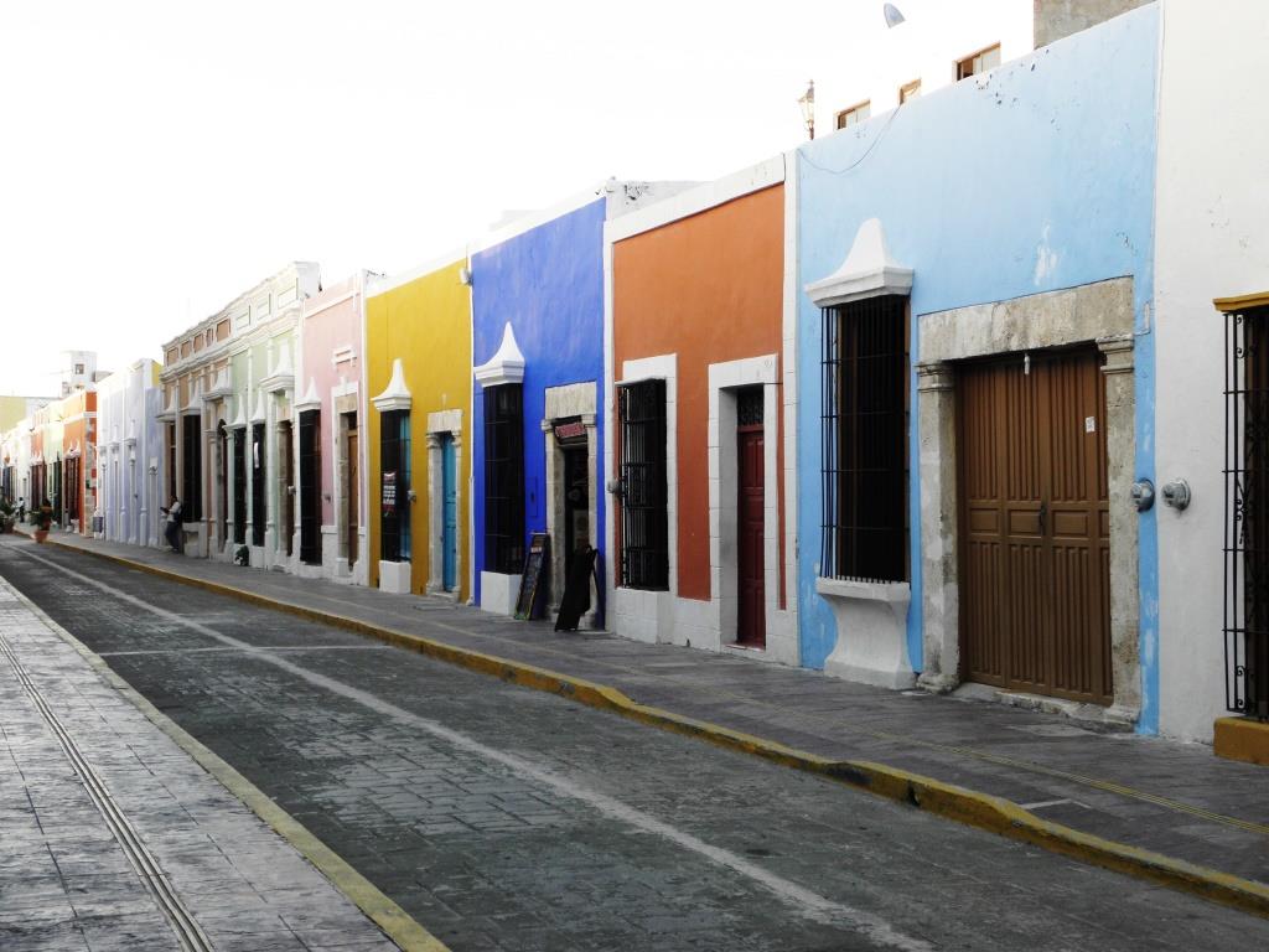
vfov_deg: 25.7
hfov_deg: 33.8
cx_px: 634
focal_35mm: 57
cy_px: 476
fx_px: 2090
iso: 80
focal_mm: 10.29
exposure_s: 1/60
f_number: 3.6
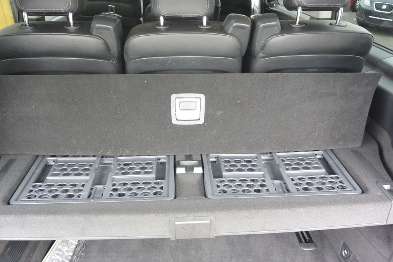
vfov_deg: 45.0
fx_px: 317
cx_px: 196
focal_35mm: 29
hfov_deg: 63.7
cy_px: 131
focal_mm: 11
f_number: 3.5
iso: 800
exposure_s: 1/50
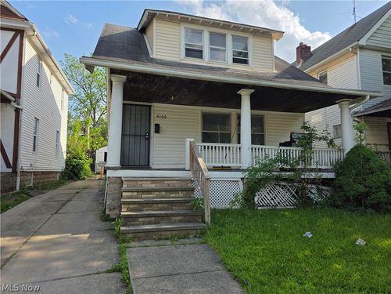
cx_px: 196
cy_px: 147
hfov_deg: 73.9
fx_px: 260
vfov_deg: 58.9
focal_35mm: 23
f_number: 1.7
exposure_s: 1/3531
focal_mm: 6.3
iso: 80
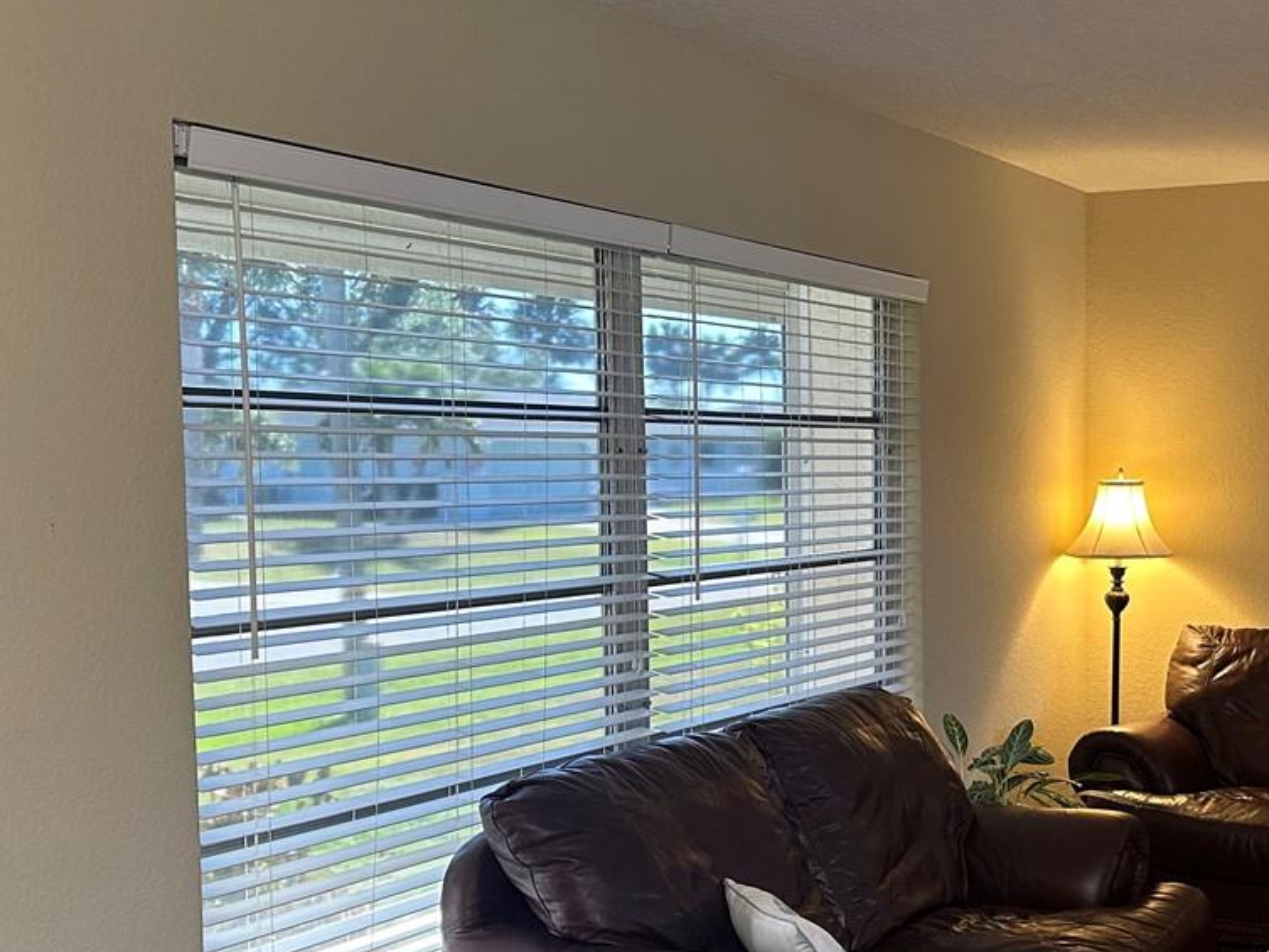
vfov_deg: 28.4
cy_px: 605
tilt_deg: -5.5
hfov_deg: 36.3
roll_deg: +0.0
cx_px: 998
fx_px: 1870
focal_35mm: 51
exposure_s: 1/120
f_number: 1.78
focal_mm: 6.86
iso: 160
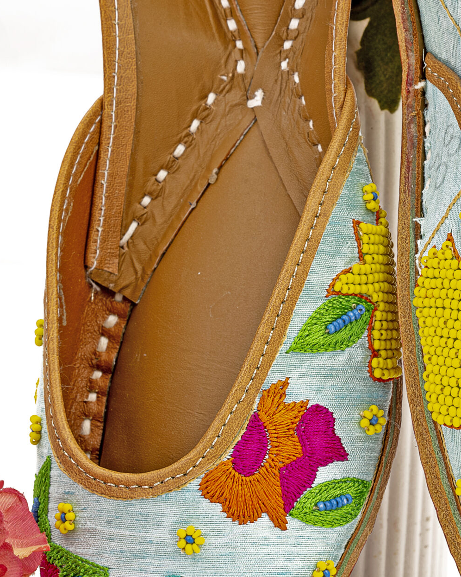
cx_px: 348
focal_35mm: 164
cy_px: 178
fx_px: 2797
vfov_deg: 11.7
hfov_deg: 9.4
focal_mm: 85
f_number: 5
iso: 160
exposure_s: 1/125
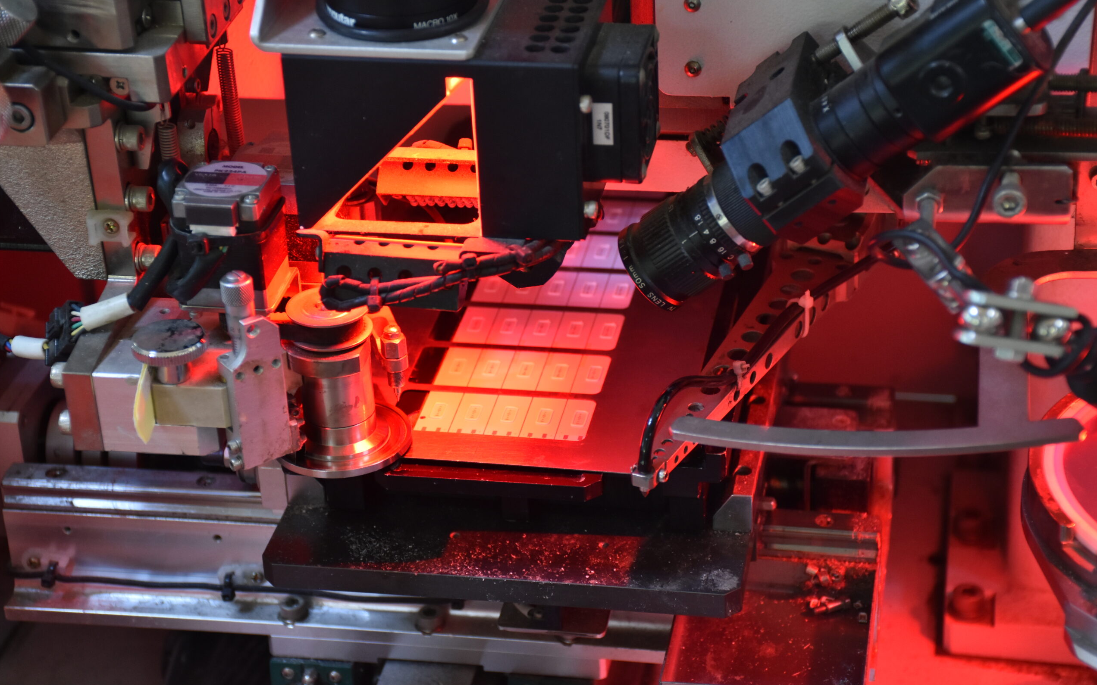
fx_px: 2392
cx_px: 548
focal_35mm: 80
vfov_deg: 16.3
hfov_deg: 25.8
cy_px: 363
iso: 800
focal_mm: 52
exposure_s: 1/30
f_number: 5.6
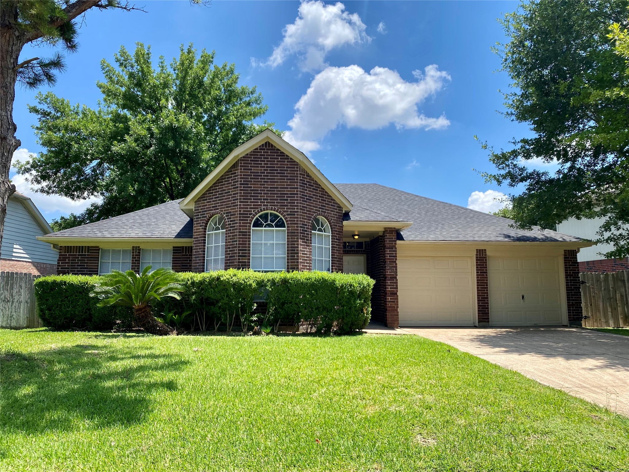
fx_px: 472
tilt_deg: +7.2
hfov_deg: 67.3
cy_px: 236
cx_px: 314
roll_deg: -0.3
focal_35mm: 26
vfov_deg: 53.1
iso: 32
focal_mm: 4.25
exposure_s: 1/2105
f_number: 1.8
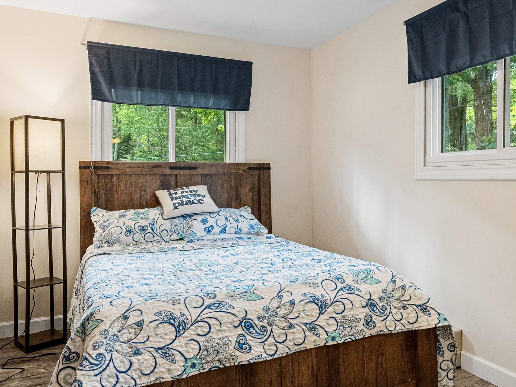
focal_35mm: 27
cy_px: 175
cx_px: 294
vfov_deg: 51.3
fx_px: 403
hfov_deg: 65.0
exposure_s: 1/8
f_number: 6.3
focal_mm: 15
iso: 1000
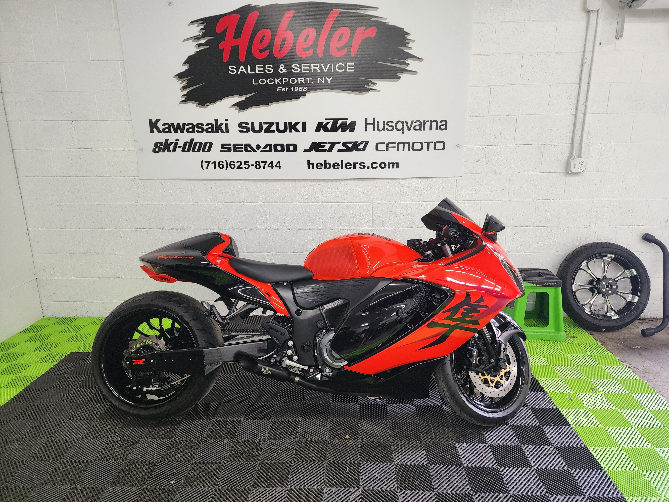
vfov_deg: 58.9
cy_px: 251
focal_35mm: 23
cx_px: 334
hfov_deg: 73.9
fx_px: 445
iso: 160
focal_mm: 6.4
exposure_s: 1/120
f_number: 1.8
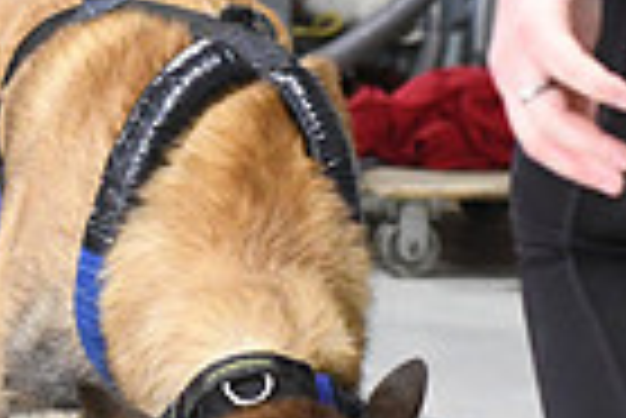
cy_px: 299
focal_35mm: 312
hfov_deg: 6.6
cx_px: 243
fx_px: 5431
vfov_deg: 4.4
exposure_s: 1/320
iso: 5000
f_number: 4.5
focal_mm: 50
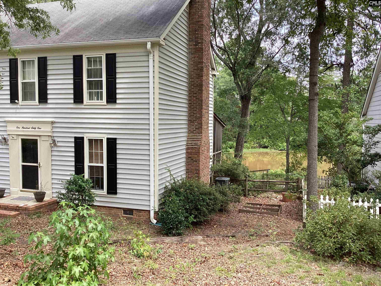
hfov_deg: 58.4
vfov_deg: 45.4
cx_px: 190
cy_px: 143
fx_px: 341
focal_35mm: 31
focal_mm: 3.3
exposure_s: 1/217
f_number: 2.4
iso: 25
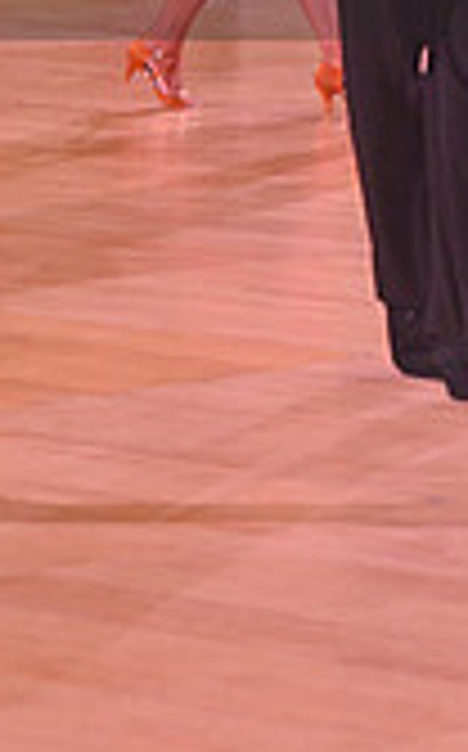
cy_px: -108
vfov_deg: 8.2
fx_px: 5217
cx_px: 101
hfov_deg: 5.1
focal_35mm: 255
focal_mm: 72
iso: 2000
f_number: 5
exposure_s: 1/400
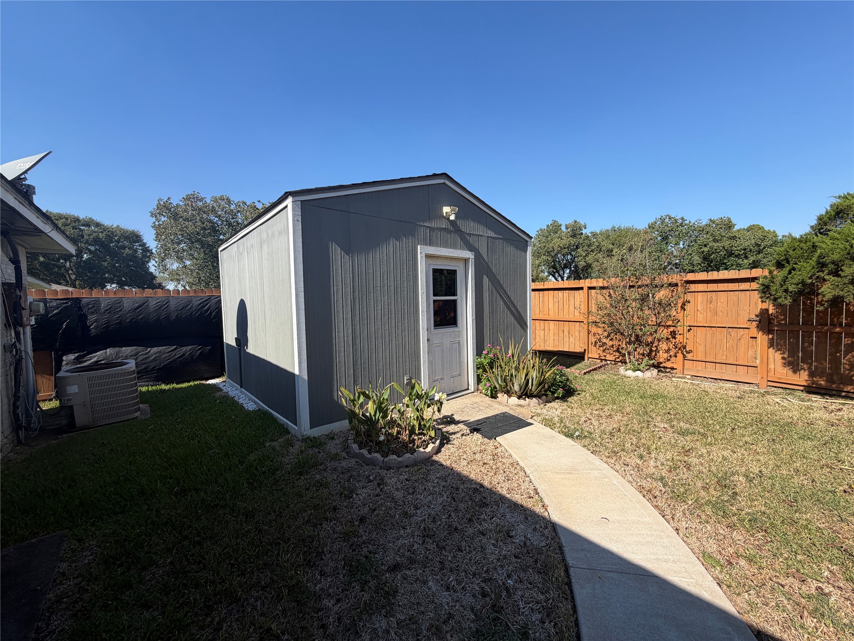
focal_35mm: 14
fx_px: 345
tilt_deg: -2.9
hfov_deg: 102.1
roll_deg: +1.5
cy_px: 320
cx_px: 427
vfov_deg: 85.7
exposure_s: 1/770
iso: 25
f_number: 2.2
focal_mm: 2.22
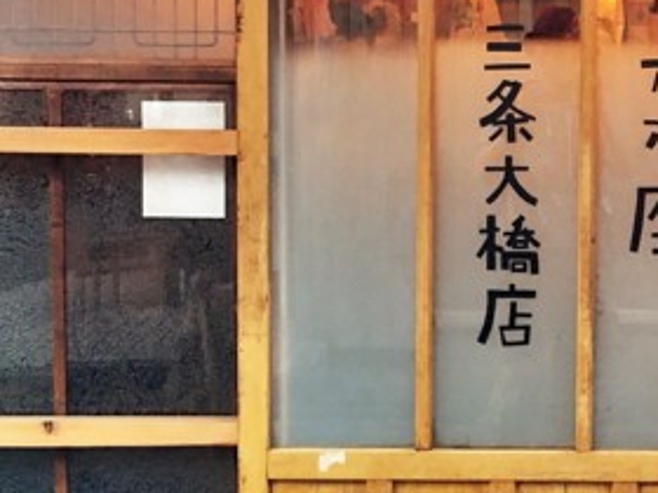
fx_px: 1578
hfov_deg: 23.0
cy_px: 221
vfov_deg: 17.8
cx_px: 583
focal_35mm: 83
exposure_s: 1/15
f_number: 2.2
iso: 64
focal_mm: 4.15
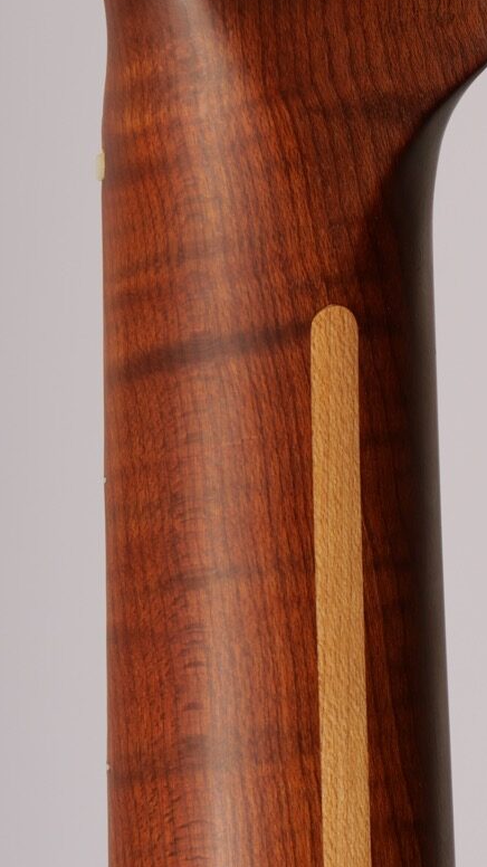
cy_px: 403
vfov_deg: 13.9
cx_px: 278
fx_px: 3561
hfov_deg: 7.8
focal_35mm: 155
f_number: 7.1
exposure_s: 1/200
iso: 200
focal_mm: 46
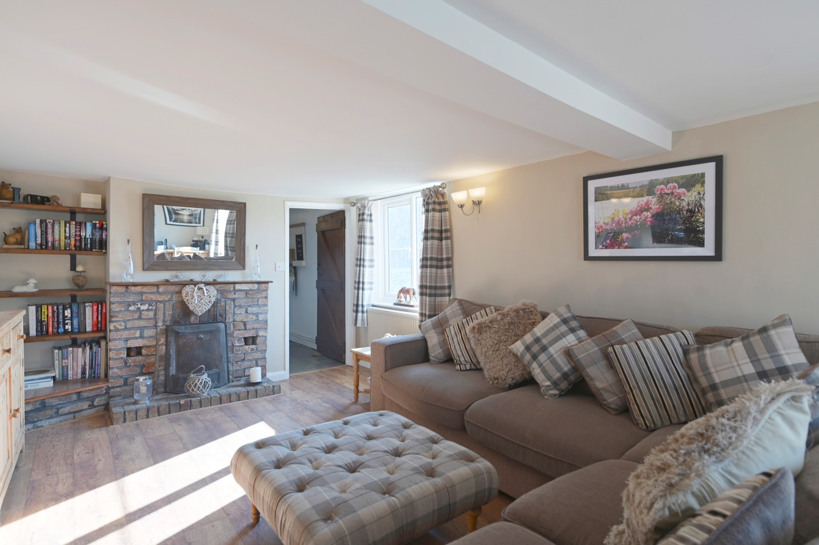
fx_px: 409
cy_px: 272
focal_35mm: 18
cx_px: 410
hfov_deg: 90.0
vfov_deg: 67.3
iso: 320
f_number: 4.5
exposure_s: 1/80
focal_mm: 18
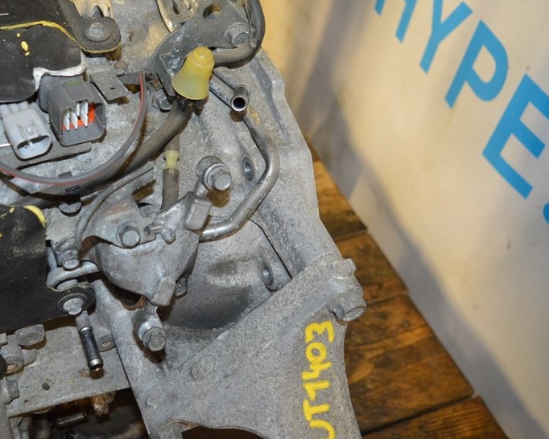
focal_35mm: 38
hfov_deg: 46.5
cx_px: 148
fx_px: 618
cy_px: 169
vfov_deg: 39.0
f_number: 3.5
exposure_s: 1/60
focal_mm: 18
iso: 800
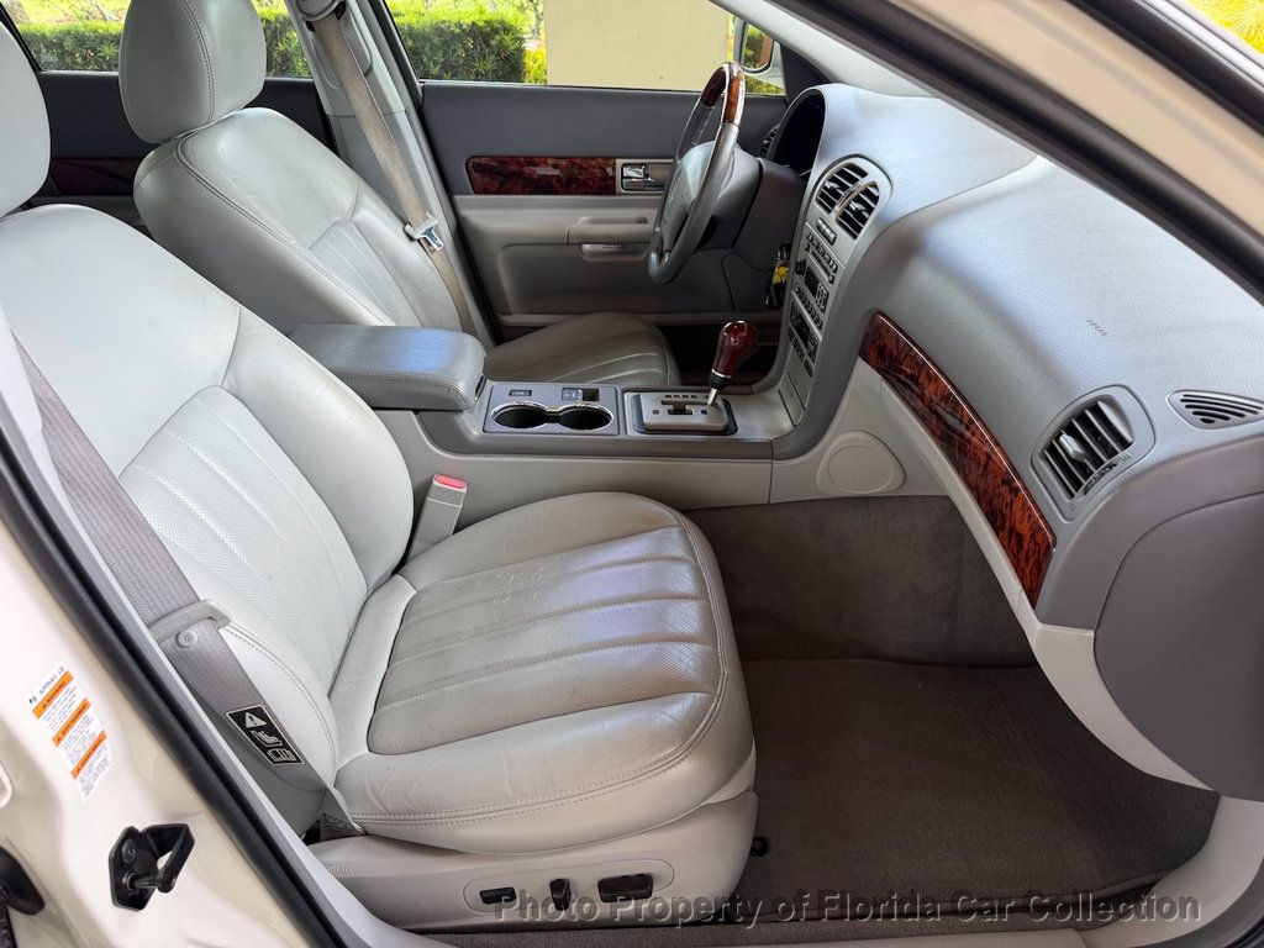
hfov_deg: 71.6
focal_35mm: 24
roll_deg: +1.0
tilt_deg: -31.3
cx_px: 632
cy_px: 474
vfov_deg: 56.8
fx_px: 876
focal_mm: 6.76
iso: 80
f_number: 1.78
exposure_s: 1/121
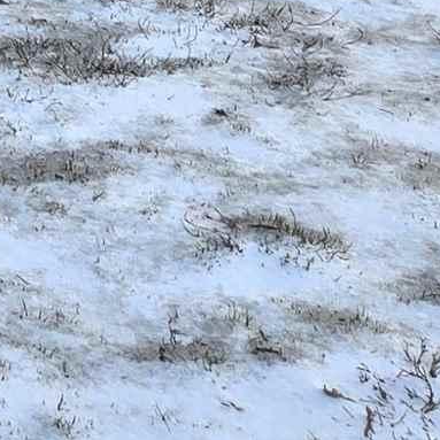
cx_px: -597
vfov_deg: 9.1
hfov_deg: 9.6
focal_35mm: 163
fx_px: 2344
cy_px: -770
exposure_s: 1/805
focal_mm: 5.4
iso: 25
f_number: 1.8
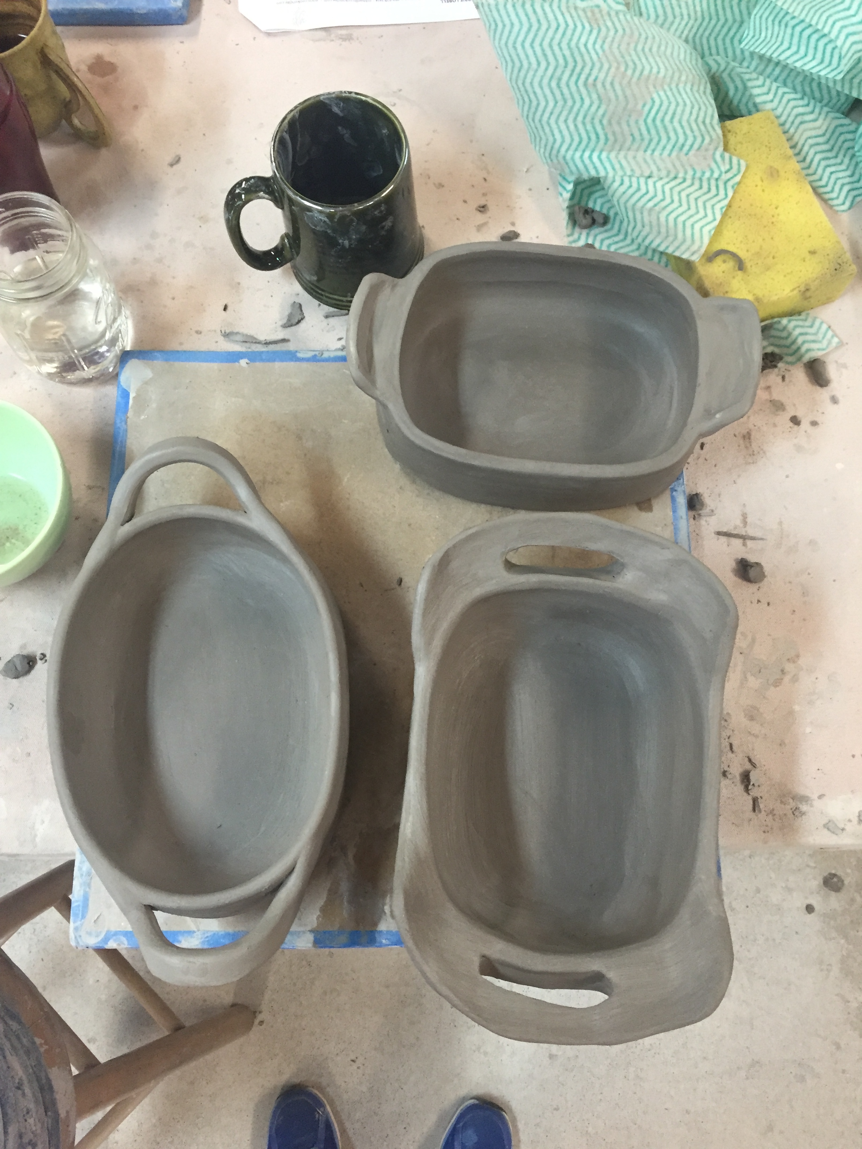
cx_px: 431
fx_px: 963
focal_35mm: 29
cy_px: 574
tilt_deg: -74.5
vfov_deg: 61.7
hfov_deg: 48.2
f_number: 2.2
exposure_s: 1/30
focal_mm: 4.15
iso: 125
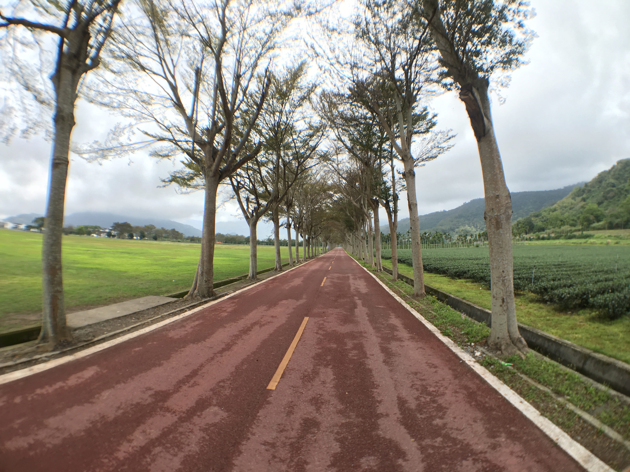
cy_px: 236
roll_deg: -1.7
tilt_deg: +5.4
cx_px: 315
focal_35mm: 29
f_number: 2.2
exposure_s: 1/342
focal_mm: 4.15
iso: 25
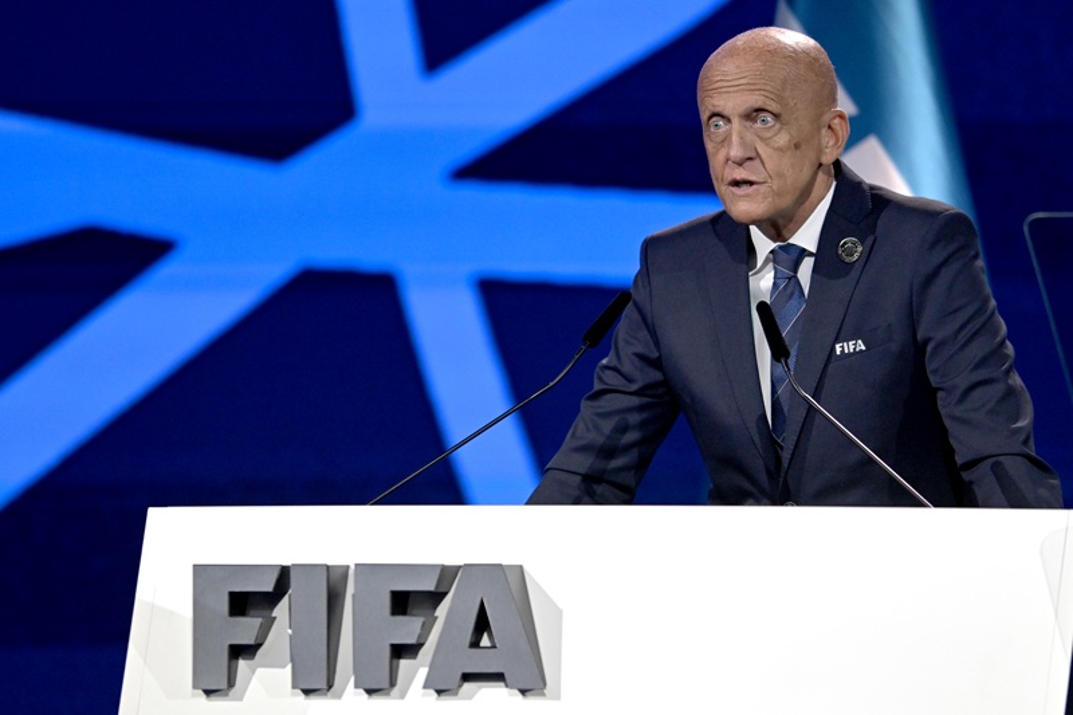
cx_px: 536
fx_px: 17878
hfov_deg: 3.4
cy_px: 358
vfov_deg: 2.3
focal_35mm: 600
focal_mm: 400
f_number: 2.8
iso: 1600
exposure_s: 1/500
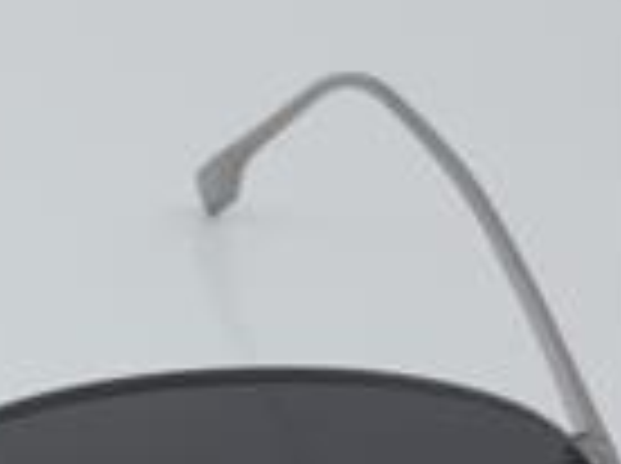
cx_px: -248
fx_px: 4126
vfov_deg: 6.4
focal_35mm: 230
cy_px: 419
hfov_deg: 8.5
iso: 100
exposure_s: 1/4
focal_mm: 55
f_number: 32
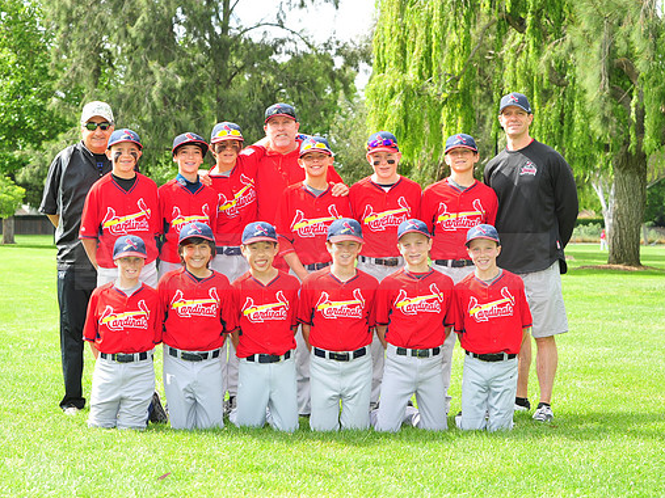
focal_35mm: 88
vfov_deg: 16.8
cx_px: 295
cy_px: 250
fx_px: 1690
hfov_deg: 22.2
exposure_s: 1/250
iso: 320
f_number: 7.1
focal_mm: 80
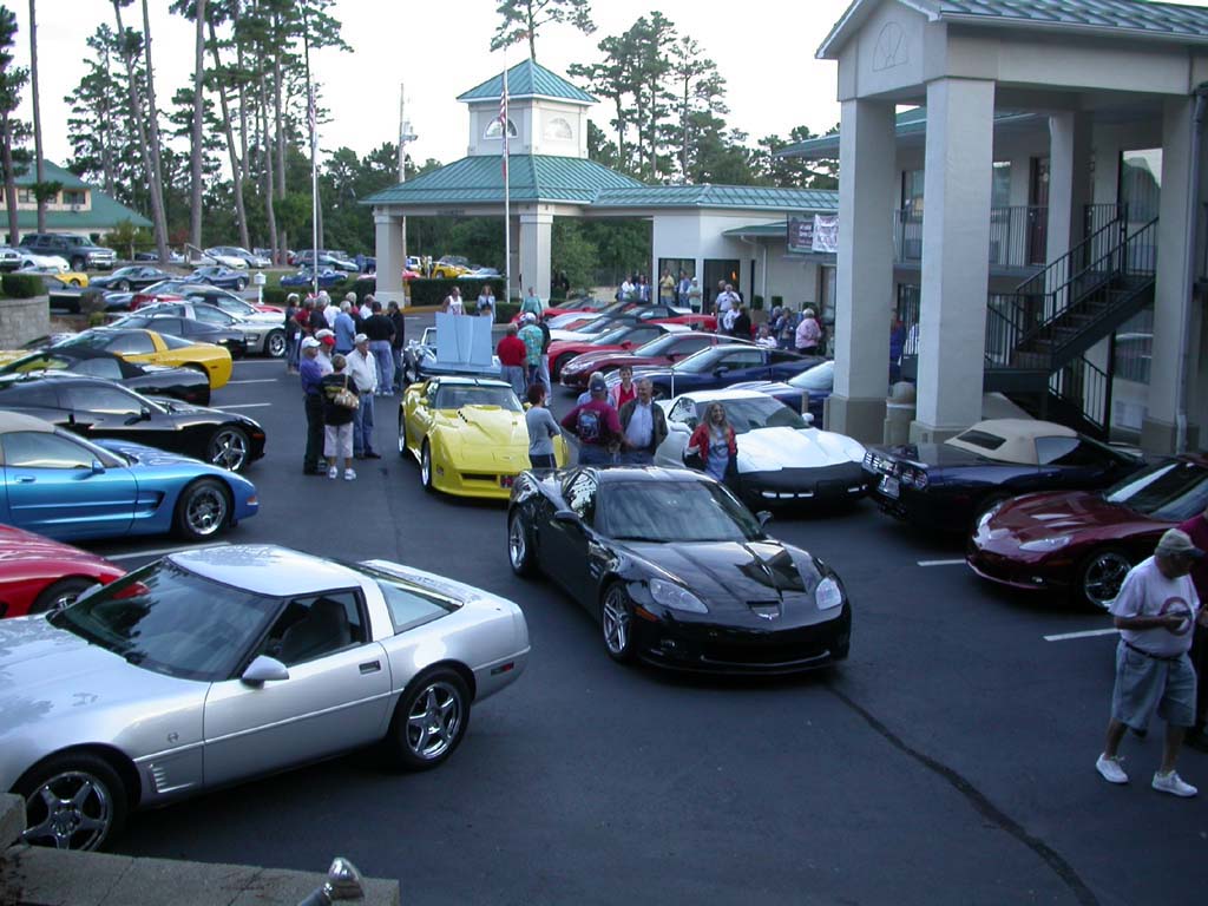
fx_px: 1326
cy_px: 453
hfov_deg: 49.0
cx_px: 604
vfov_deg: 37.7
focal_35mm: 38
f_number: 2.6
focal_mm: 7.85
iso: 100
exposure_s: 1/49.7
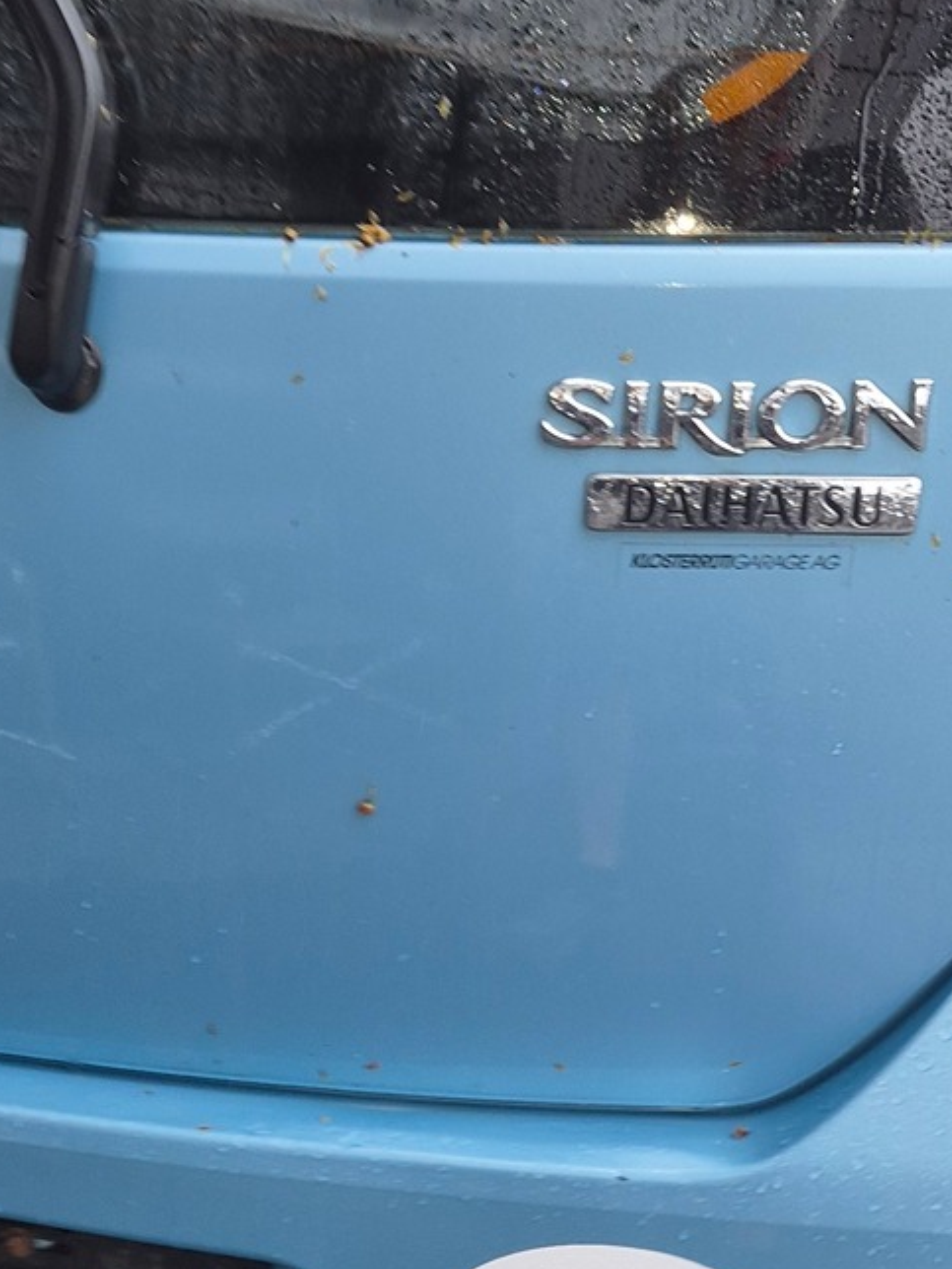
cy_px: 1356
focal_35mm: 72
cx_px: 106
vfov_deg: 25.3
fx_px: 2640
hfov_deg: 20.1
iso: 25
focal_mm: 5.4
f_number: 1.8
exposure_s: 1/116
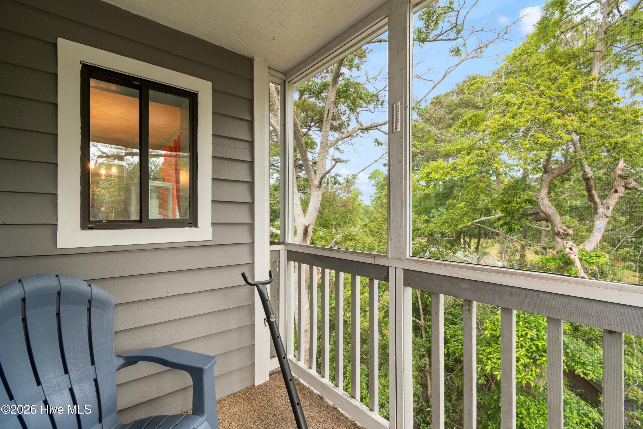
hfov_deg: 100.4
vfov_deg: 77.3
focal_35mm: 15
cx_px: 322
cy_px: 214
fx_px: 268
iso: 100
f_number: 8
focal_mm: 10
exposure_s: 1/13
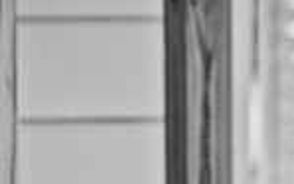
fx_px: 4445
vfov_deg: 2.4
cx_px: 200
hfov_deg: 3.8
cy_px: 283
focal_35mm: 555
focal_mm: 120
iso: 200
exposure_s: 1/320
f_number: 5
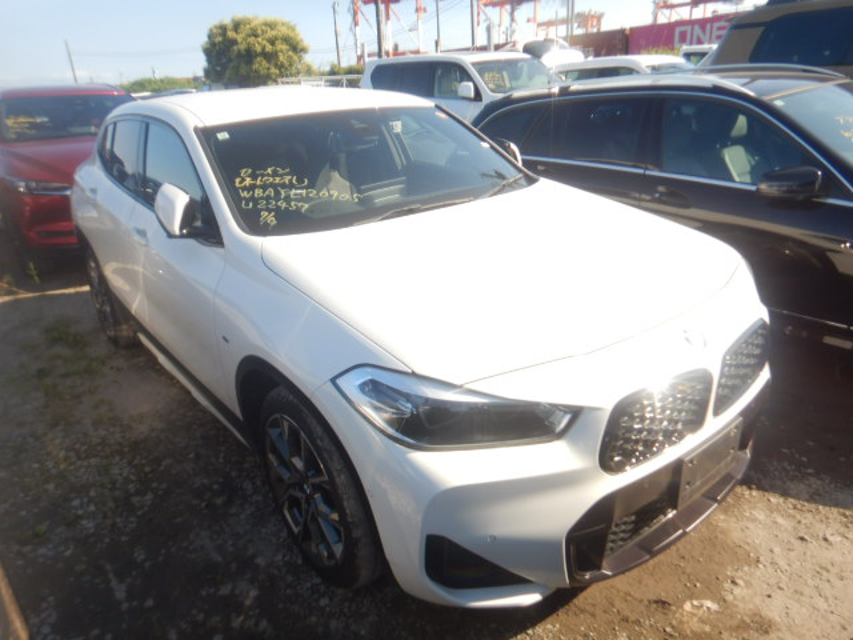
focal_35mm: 24
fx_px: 591
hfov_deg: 71.6
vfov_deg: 56.8
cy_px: 320
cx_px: 426
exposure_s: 1/160
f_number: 2.8
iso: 125
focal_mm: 4.3
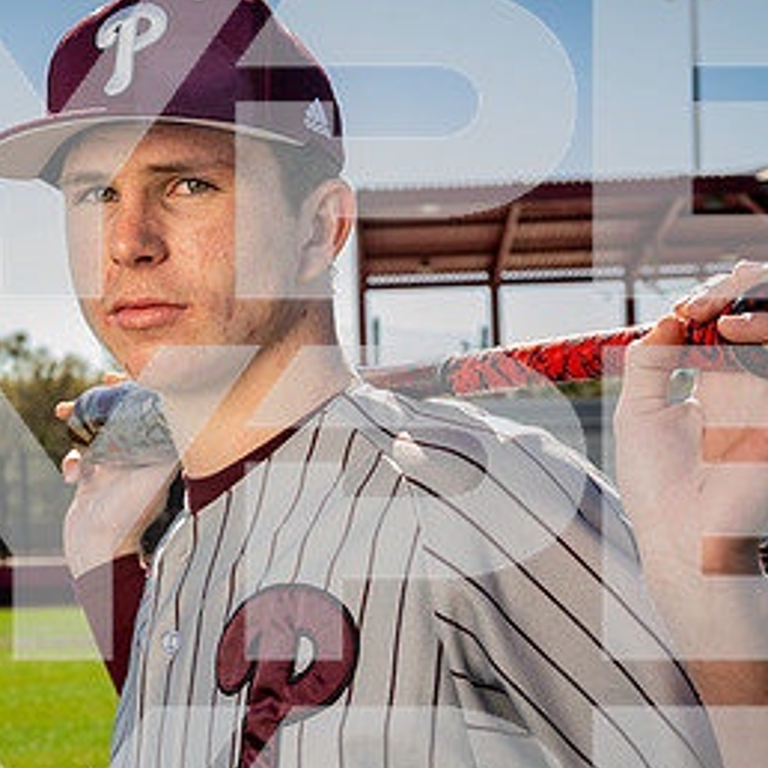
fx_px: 2108
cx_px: 188
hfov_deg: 20.5
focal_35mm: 84
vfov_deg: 20.6
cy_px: 505
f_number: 7.1
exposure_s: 1/250
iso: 250
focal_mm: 44
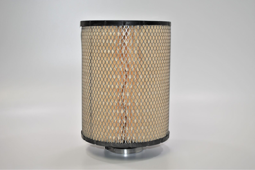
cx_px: 127
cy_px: 83
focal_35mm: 54
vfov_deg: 25.3
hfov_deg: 37.2
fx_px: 379
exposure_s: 1/60
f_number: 5
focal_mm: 35
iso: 100
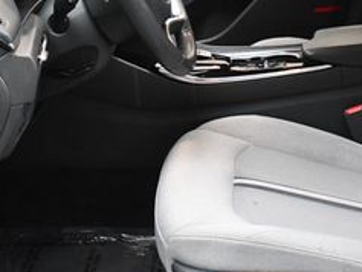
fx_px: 732
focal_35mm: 70
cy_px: 57
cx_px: 218
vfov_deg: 20.8
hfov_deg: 27.7
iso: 2500
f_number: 3.5
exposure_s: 1/125
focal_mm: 18
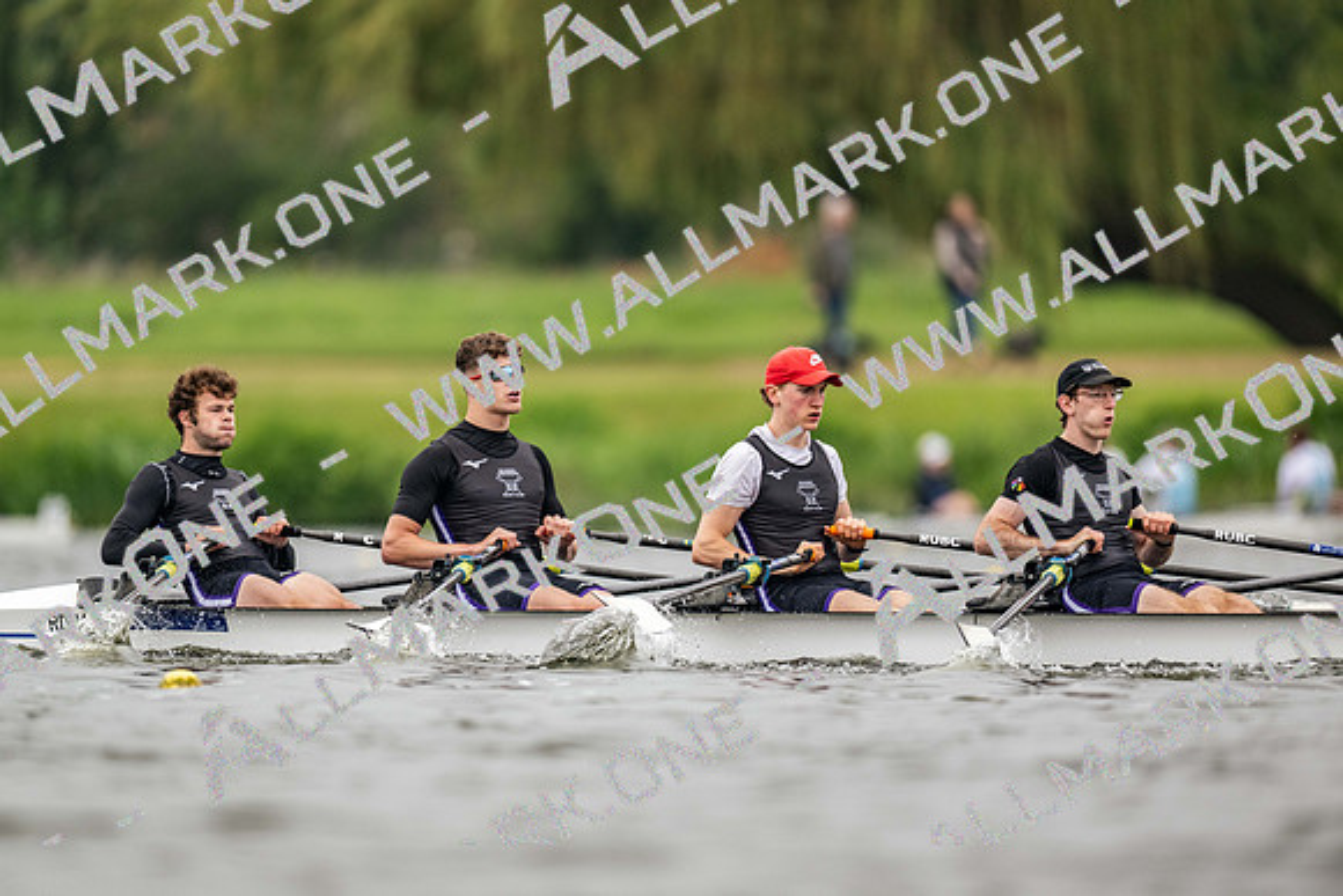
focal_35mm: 600
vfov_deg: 2.3
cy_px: 448
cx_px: 672
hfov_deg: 3.4
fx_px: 22388
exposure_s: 1/2000
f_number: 4
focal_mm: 600
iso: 800
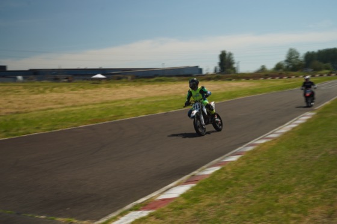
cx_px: 168
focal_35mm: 49
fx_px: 459
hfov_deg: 40.4
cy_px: 112
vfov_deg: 27.5
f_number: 8
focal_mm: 49
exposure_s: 1/80
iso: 200
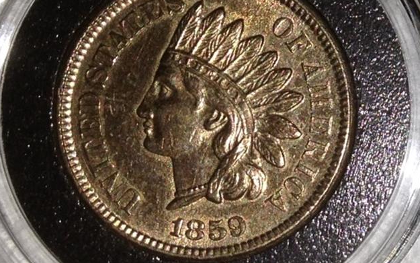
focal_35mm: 38
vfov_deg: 33.6
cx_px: 208
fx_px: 435
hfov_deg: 51.5
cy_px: 114
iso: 50
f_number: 2.4
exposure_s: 1/496
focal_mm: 4.28
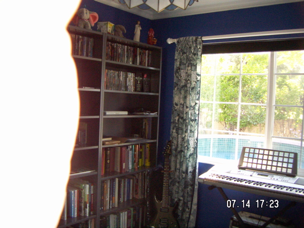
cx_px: 152
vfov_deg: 39.7
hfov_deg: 51.4
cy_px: 114
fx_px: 316
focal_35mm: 36
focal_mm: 4.7
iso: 200
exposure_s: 1/50
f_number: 2.8
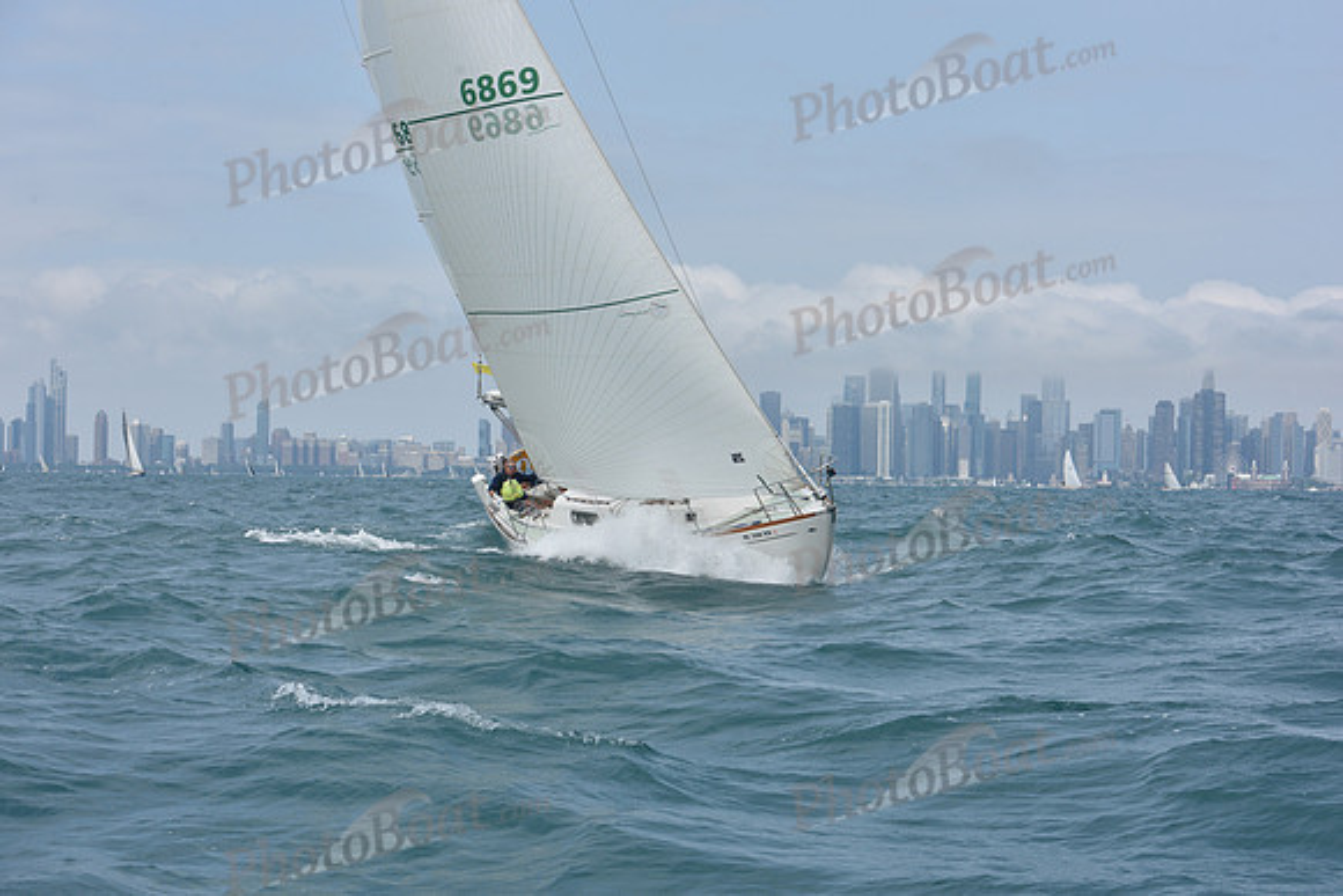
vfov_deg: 19.5
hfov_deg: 28.8
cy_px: 448
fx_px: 2612
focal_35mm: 70
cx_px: 672
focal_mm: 70
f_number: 11
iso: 250
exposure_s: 1/800
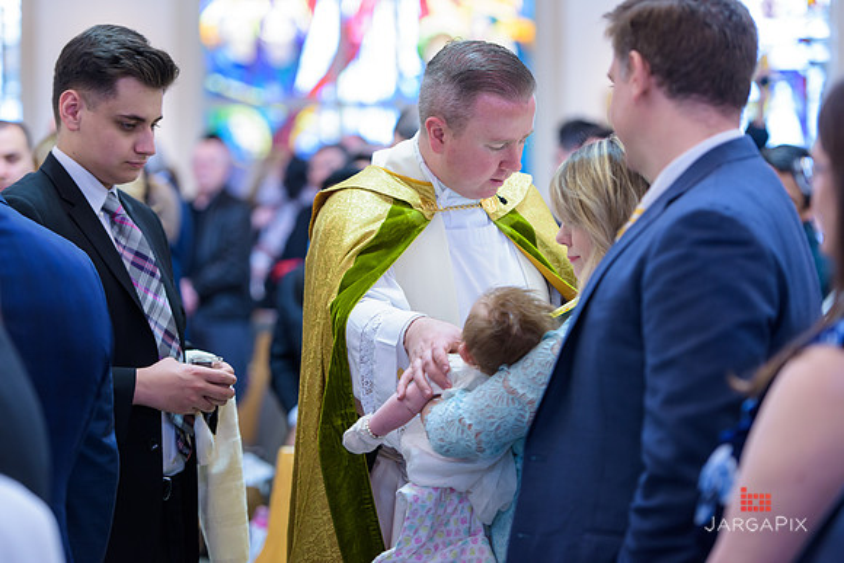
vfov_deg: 11.8
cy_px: 282
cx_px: 422
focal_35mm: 116
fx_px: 2720
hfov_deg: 17.6
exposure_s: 1/125
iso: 1000
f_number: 3.2
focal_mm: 116
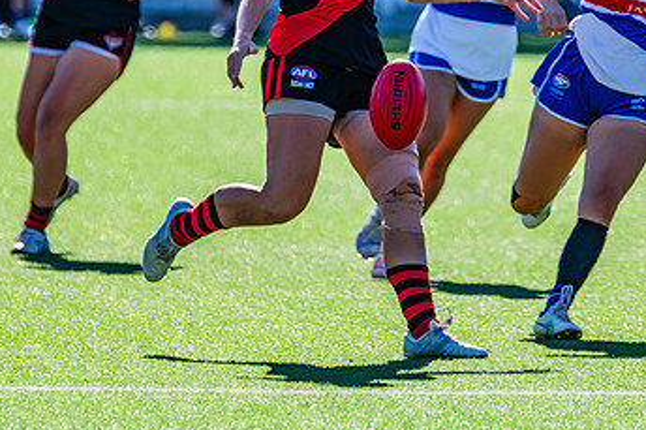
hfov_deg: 2.1
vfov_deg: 1.4
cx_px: 363
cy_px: 81
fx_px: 17576
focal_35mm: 980
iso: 800
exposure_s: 1/1250
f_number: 10
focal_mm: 550
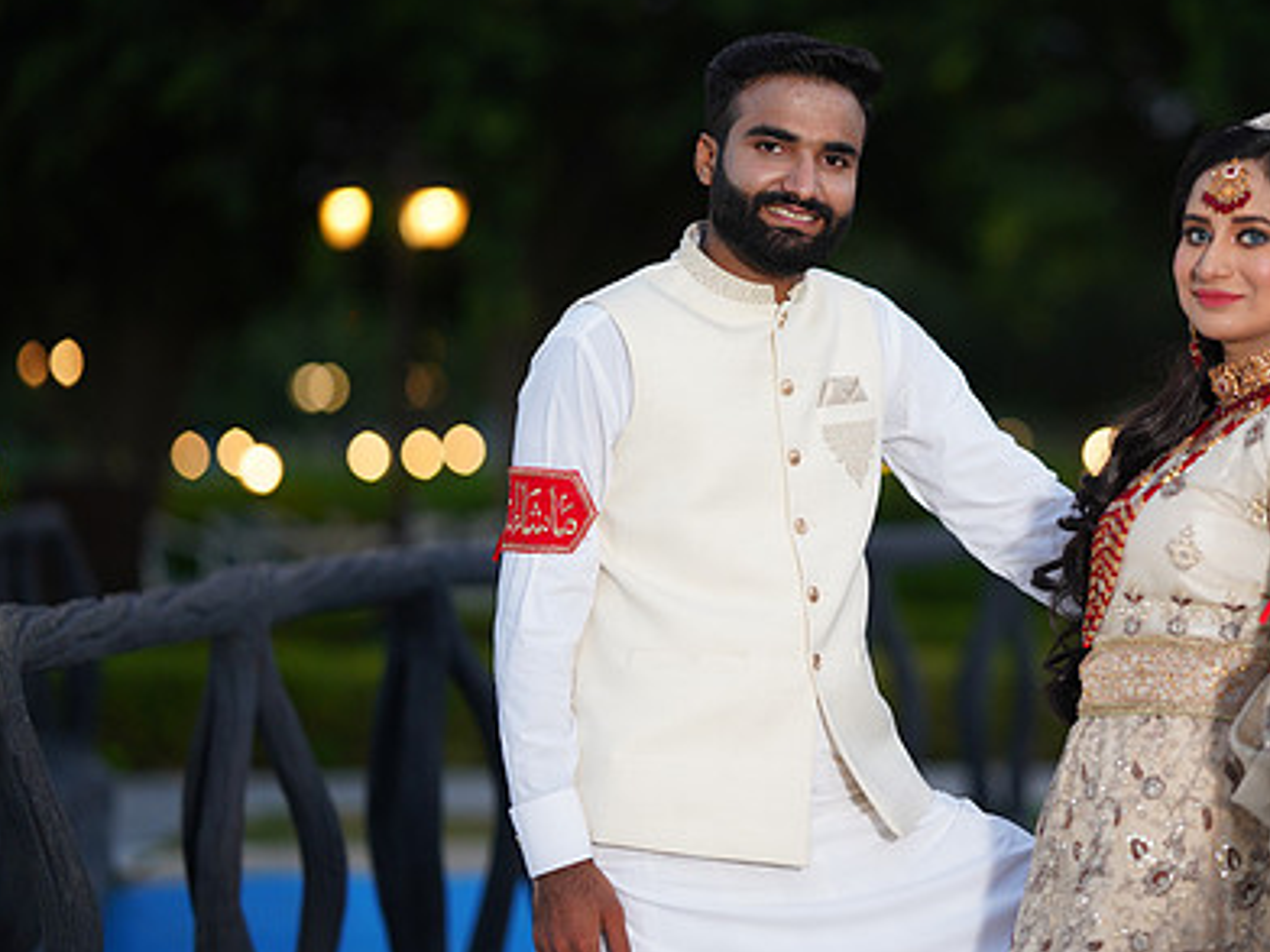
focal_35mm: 121
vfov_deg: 12.2
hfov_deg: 16.2
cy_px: 393
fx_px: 4439
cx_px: 901
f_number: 1.4
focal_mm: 85
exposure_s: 1/200
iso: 400
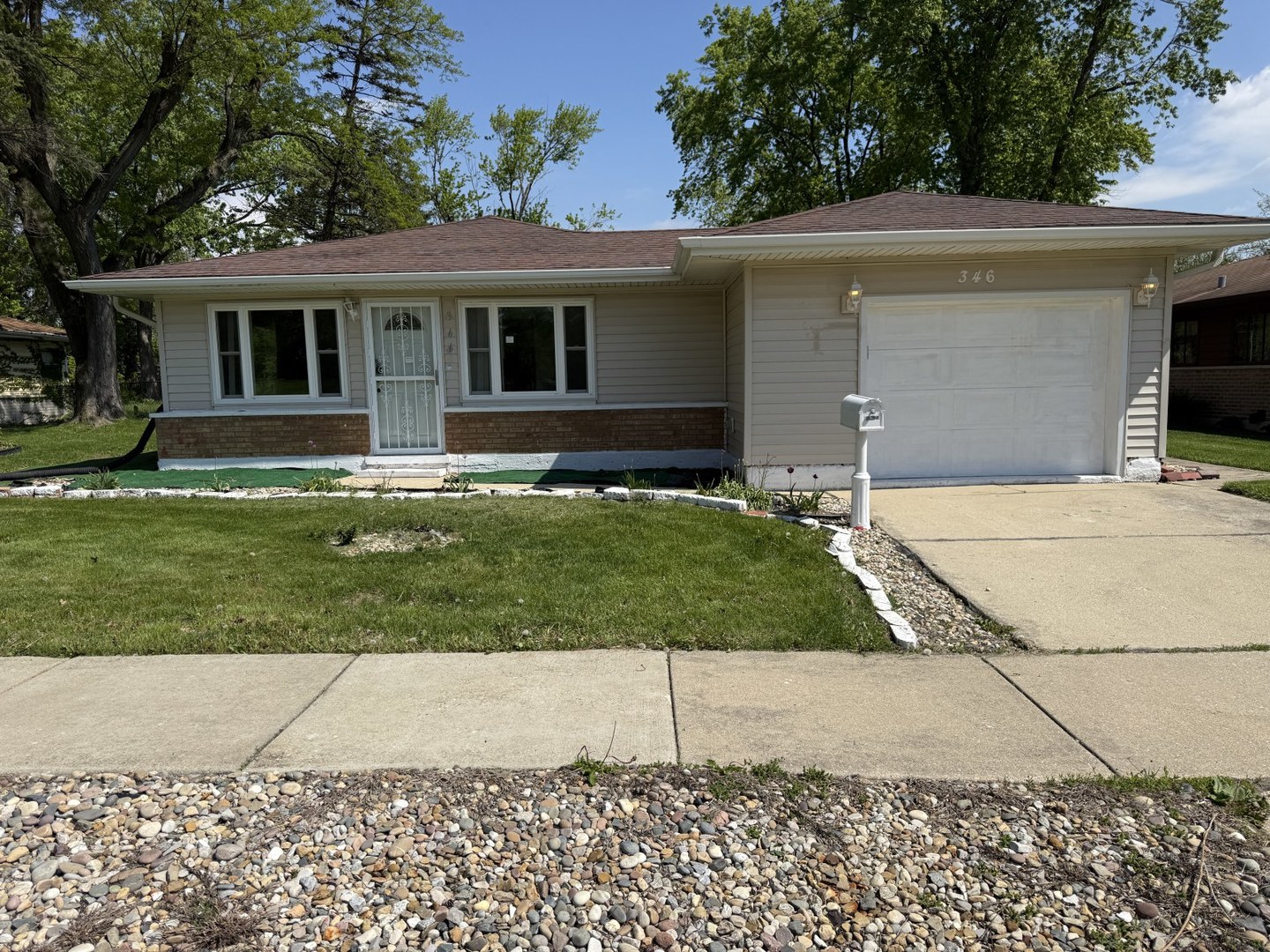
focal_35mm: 24
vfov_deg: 56.8
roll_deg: +0.9
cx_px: 635
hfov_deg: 71.6
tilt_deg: -5.9
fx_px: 881
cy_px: 476
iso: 80
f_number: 1.78
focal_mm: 6.76
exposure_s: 1/6711
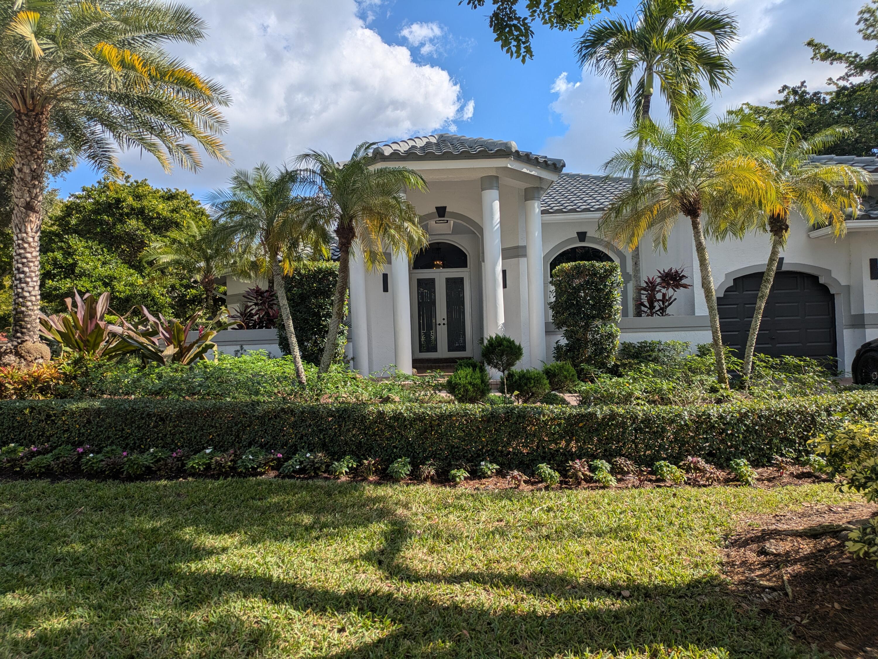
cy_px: 330
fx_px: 634
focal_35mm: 25
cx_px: 439
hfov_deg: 69.4
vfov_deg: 54.9
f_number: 1.89
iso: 45
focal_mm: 5.43
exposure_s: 1/2451
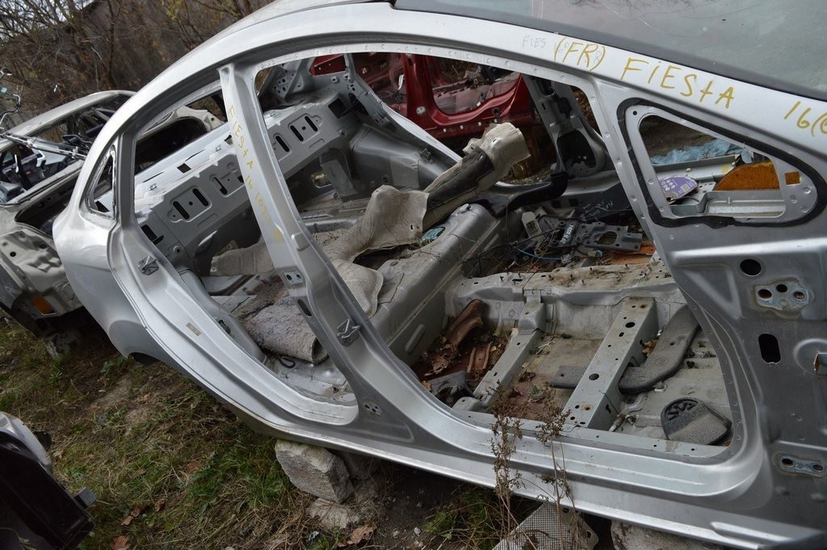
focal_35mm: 27
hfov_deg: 67.4
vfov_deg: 47.9
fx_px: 620
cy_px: 275
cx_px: 414
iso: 100
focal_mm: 18
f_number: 5.6
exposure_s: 1/125
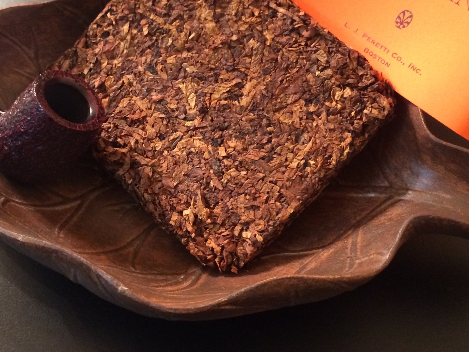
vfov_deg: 29.3
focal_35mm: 49
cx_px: 183
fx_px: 664
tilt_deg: -52.8
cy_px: 100
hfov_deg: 38.7
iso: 320
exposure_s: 1/17
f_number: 2.2
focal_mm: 4.15
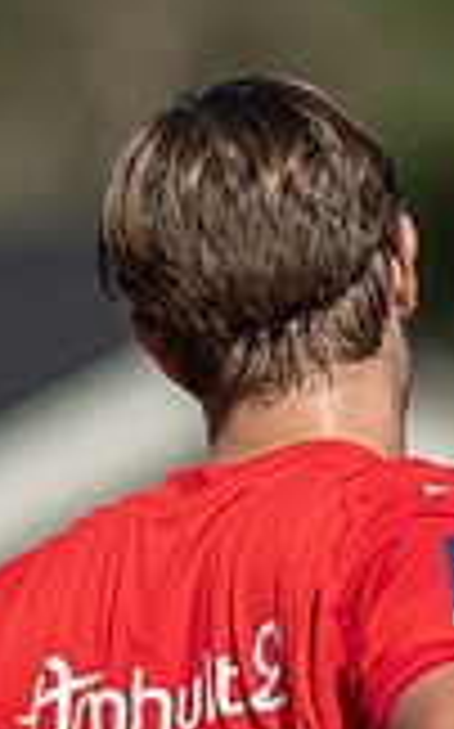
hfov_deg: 0.8
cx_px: 823
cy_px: 704
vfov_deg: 1.3
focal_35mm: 1640
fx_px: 32524
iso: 100
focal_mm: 300
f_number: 3.5
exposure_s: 1/2000
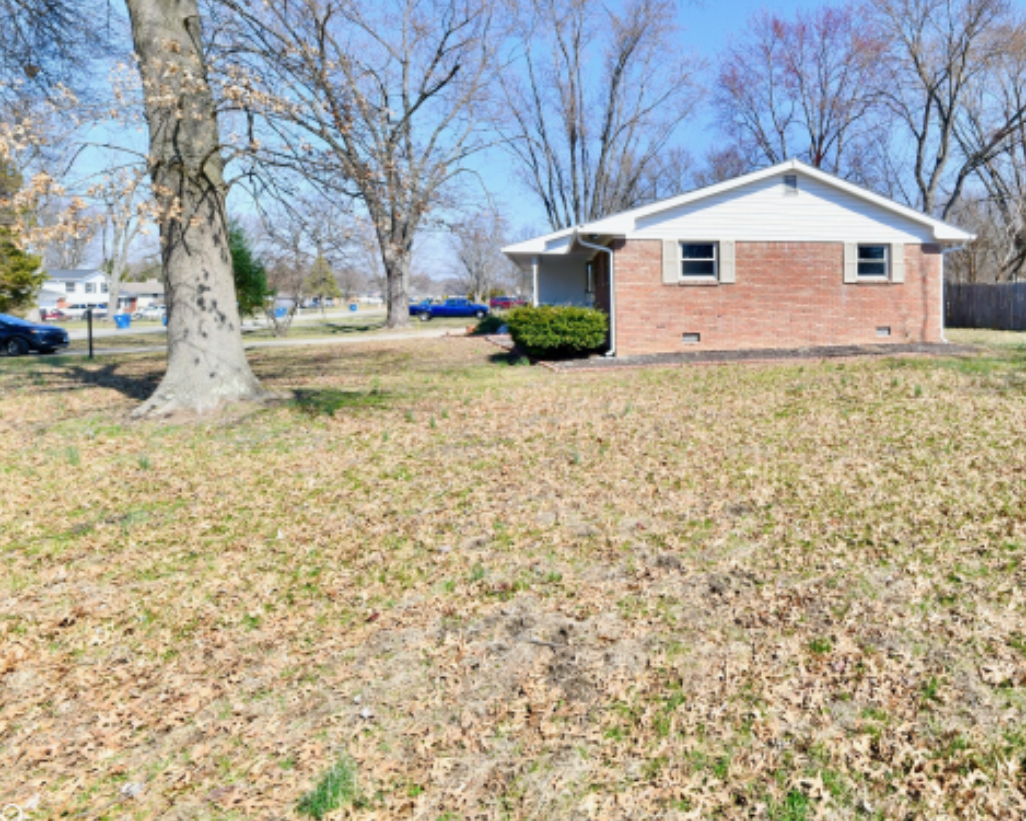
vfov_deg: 64.5
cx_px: 772
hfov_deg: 72.2
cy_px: 304
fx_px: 638
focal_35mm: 21
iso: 640
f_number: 13
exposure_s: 1/640
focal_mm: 14
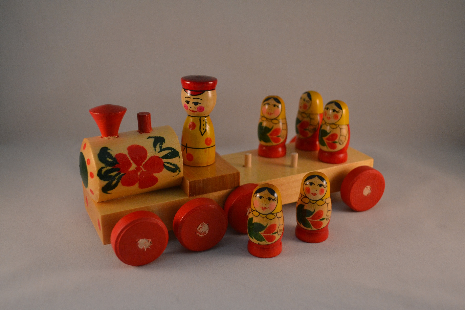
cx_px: 232
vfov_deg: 34.2
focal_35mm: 39
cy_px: 155
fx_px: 504
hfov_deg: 49.6
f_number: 4.2
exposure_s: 1/60
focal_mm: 26
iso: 1100
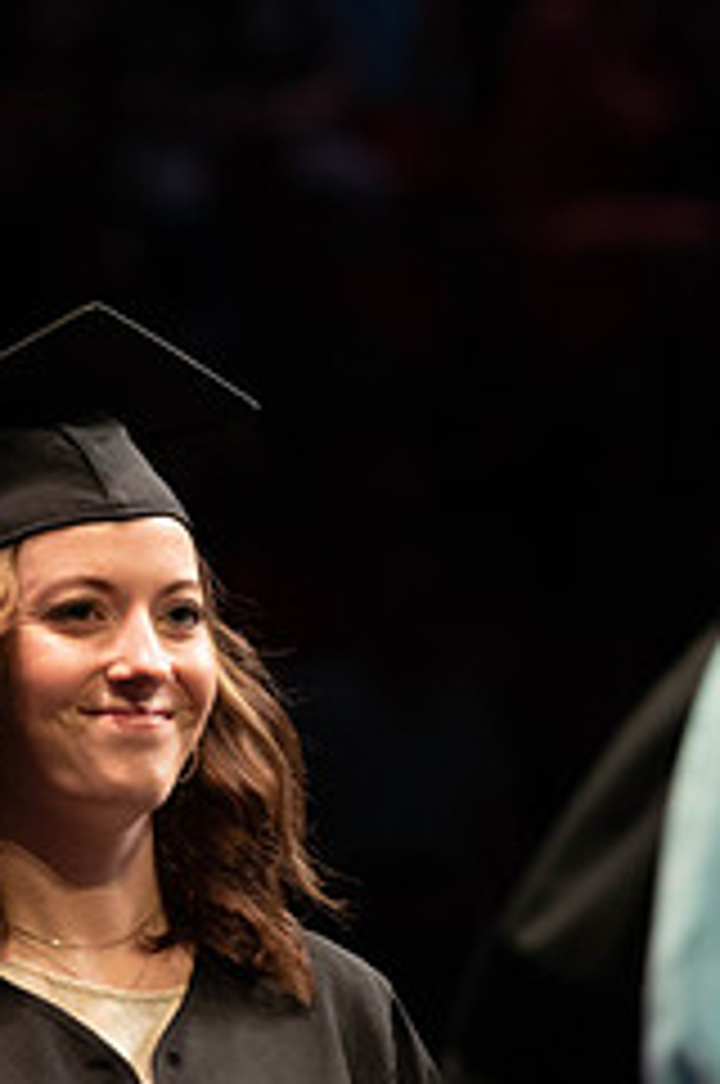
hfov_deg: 2.7
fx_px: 15523
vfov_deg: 4.0
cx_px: 503
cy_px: 801
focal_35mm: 516
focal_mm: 200
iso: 1600
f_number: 4.5
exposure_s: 1/320
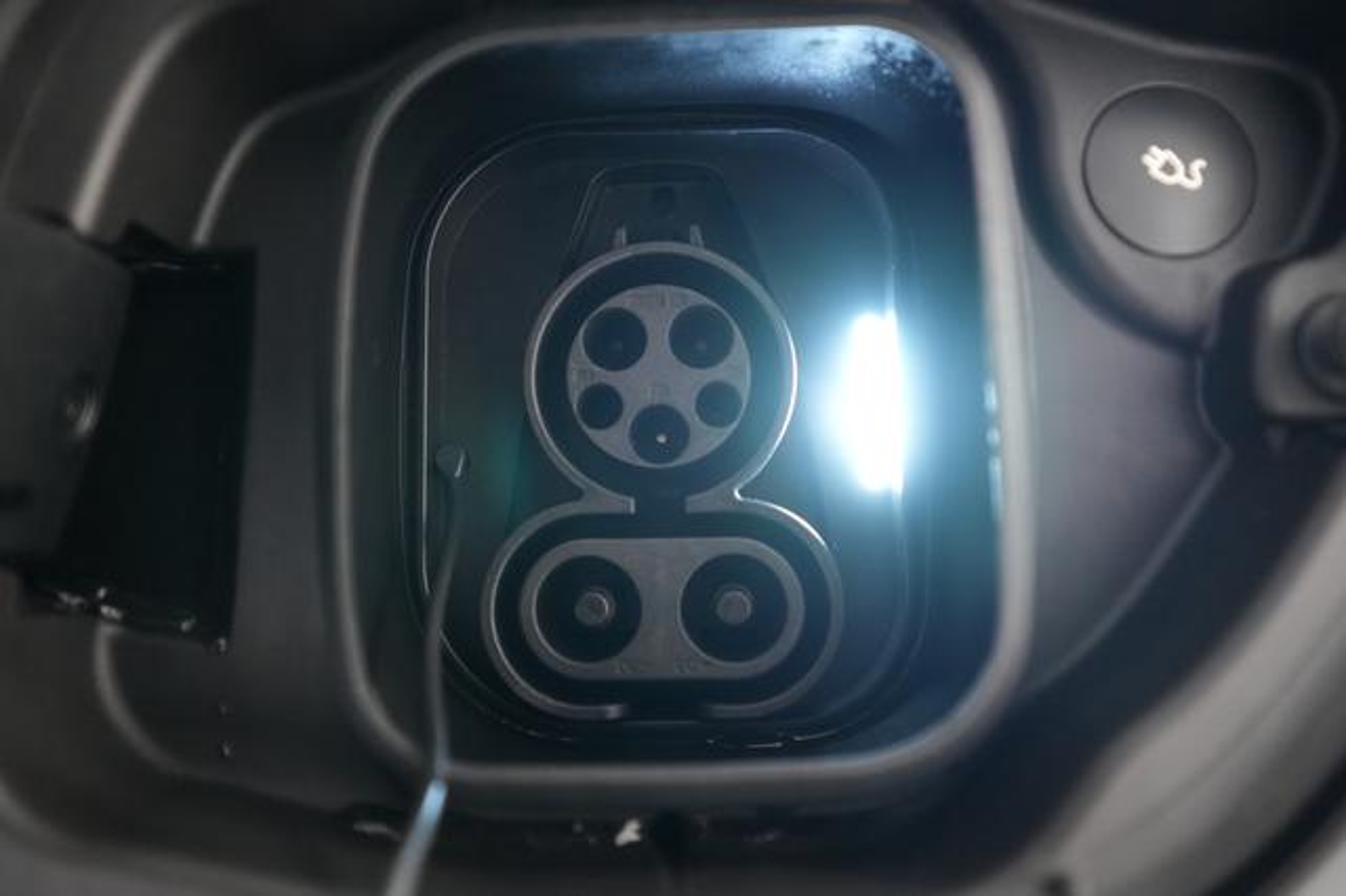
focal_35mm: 28
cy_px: 448
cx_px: 673
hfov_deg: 65.5
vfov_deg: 46.4
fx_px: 1046
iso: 5000
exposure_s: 1/60
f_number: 2.8
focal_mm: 28
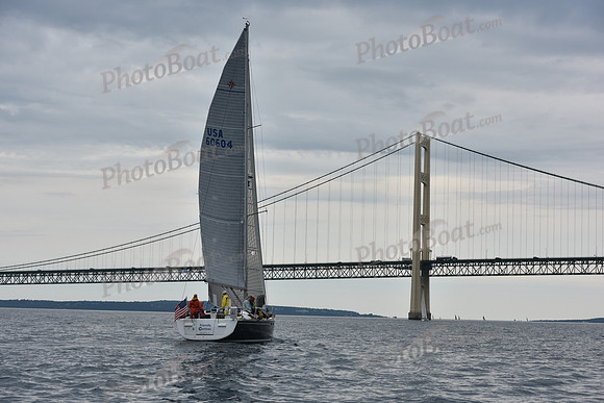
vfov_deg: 19.5
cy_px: 202
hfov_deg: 28.8
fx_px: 1175
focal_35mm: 70
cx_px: 302
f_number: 8
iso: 250
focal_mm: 70
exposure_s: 1/800
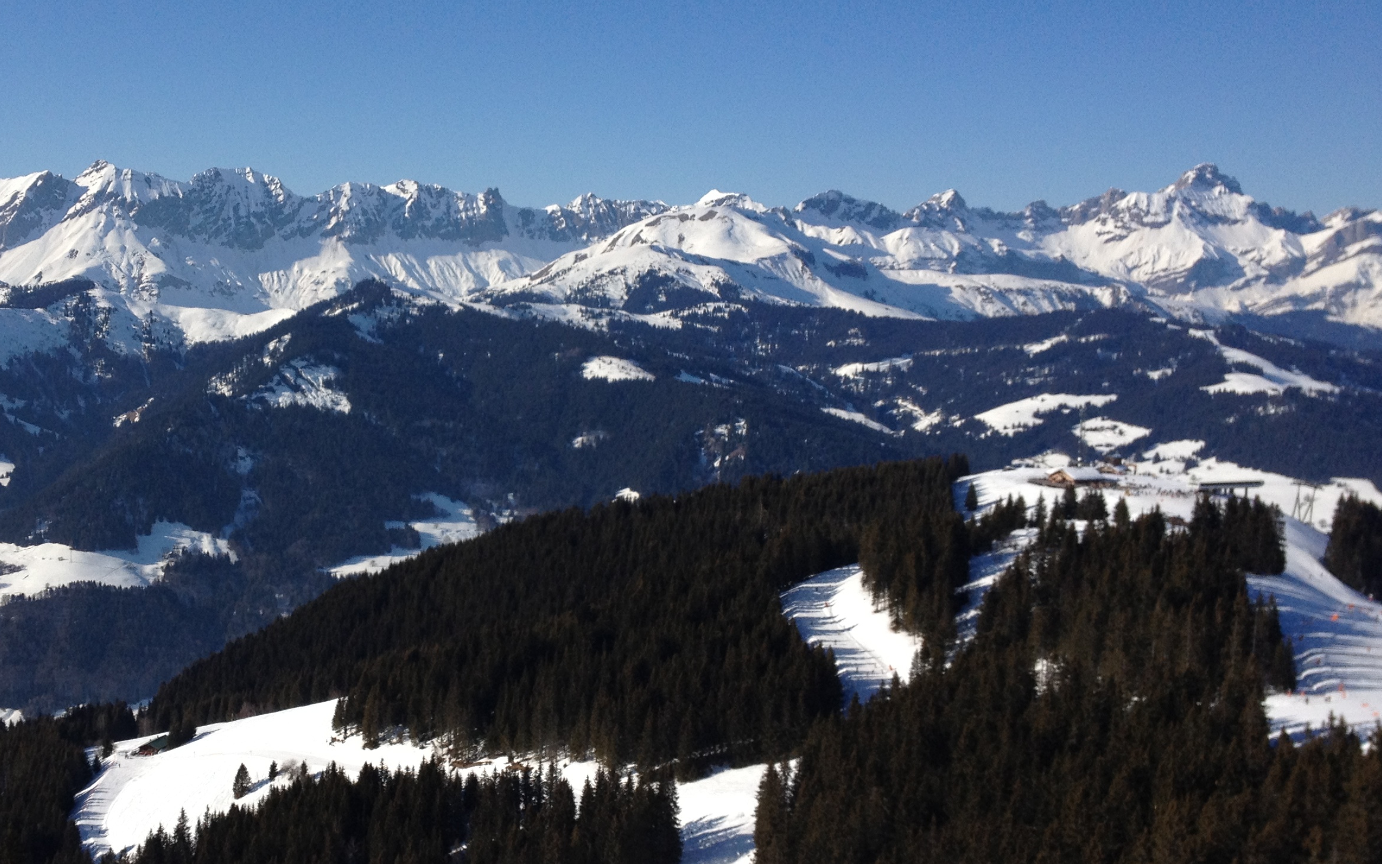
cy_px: 442
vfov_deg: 24.9
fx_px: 1958
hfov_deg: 38.4
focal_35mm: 52
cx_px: 440
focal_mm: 4.28
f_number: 2.4
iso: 64
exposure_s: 1/2762
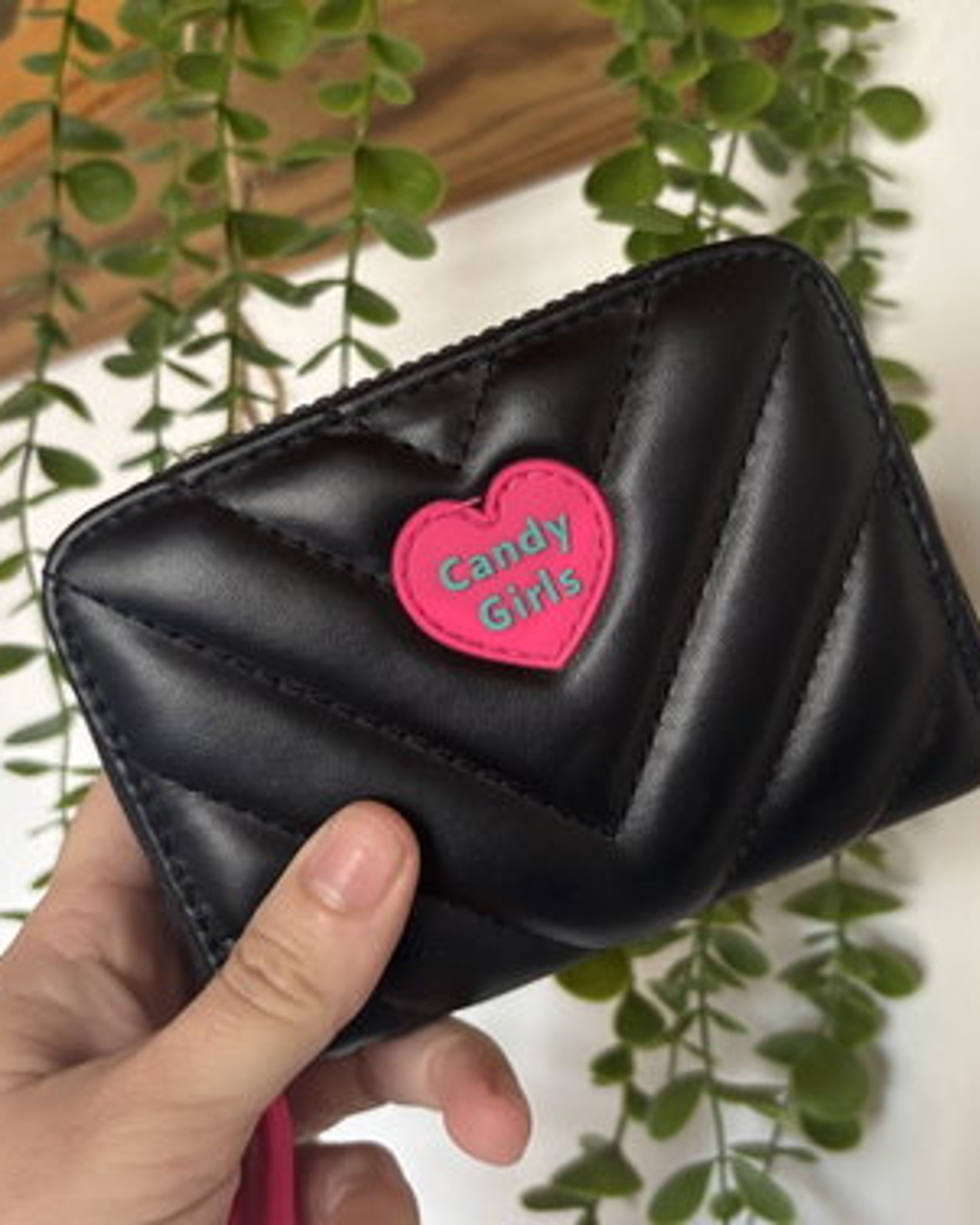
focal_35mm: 36
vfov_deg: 50.2
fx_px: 1305
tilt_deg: +5.6
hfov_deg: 41.1
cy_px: 582
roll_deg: -1.4
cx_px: 553
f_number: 1.6
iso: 320
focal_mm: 5.96
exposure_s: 1/60
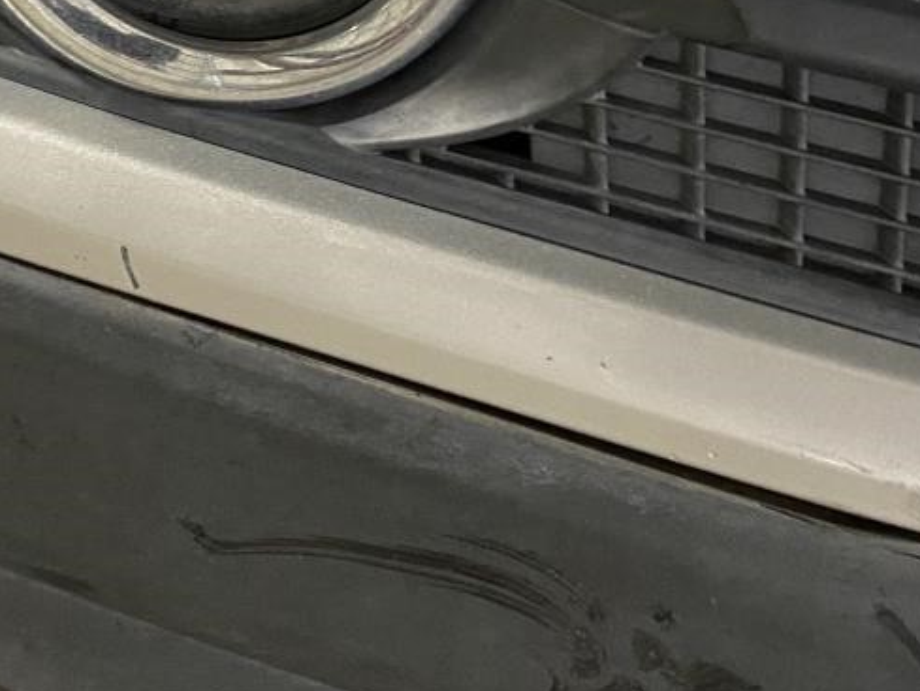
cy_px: -83
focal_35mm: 68
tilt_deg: -21.8
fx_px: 1808
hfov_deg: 28.5
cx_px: 435
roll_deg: -1.6
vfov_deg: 20.5
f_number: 1.8
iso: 400
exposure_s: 1/40
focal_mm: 4.25
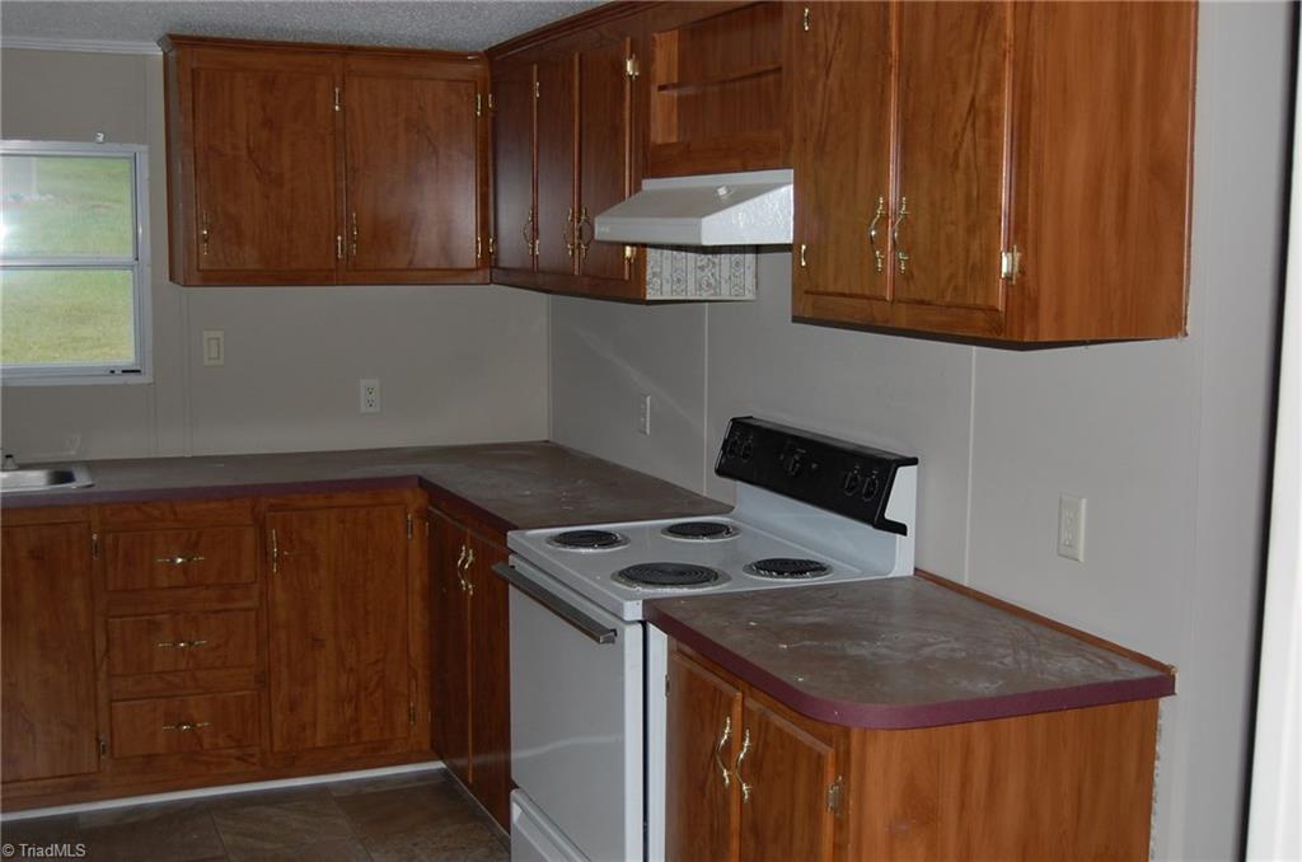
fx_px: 1516
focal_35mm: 42
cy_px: 431
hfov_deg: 46.5
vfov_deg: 31.7
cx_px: 651
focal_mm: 28
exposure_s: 1/60
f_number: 4.2
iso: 400
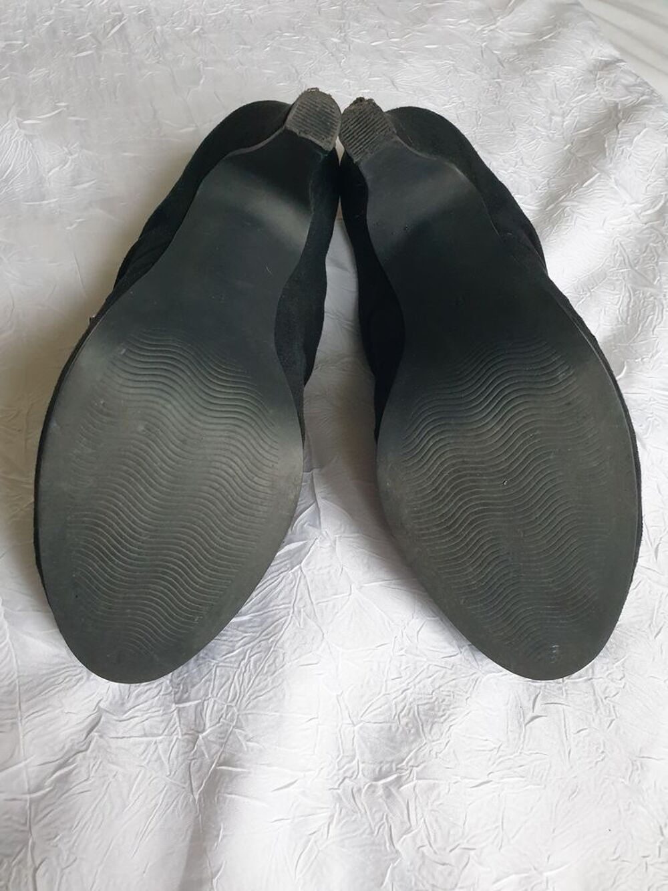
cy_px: 446
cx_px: 334
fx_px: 669
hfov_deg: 53.1
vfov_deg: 67.3
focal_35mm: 26
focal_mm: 4.3
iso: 250
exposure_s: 1/30
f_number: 2.4
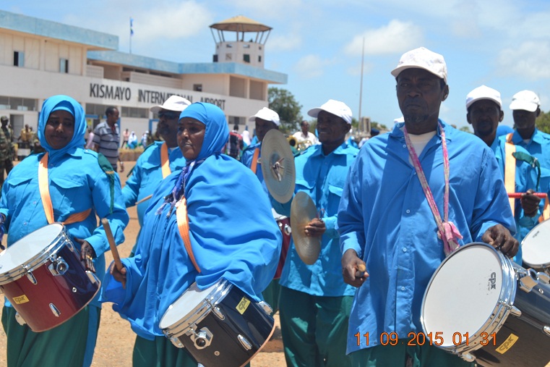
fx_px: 733
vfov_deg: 28.1
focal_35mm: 48
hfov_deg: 41.1
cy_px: 184
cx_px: 275
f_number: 7.1
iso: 100
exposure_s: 1/200
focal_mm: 32
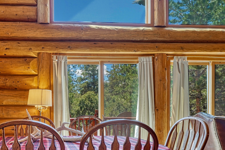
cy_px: 121
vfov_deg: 44.1
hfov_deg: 61.6
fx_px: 175
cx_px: 55
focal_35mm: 28
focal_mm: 14
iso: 400
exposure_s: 1/250
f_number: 8
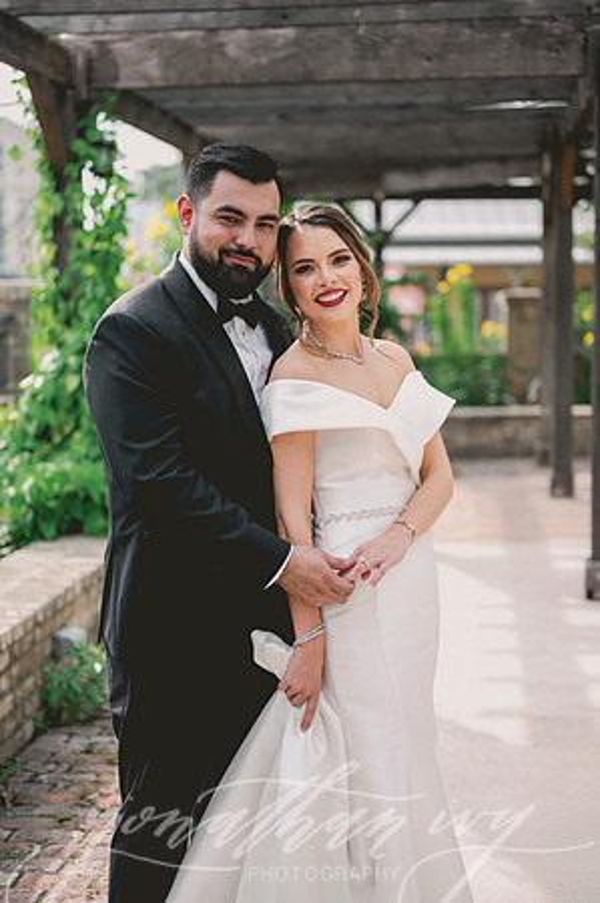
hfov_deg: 26.9
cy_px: 452
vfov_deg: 39.6
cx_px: 300
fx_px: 1253
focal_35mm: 50
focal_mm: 50
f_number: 2
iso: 64
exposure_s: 1/800
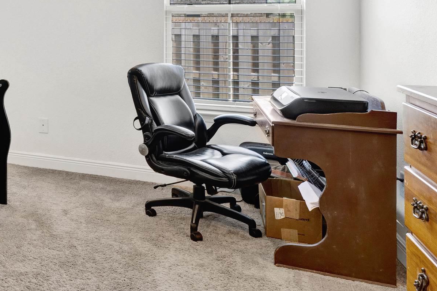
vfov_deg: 33.3
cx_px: -26
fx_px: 452
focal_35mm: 37
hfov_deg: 42.4
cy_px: 15
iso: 400
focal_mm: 14.5
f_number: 11
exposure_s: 1/10
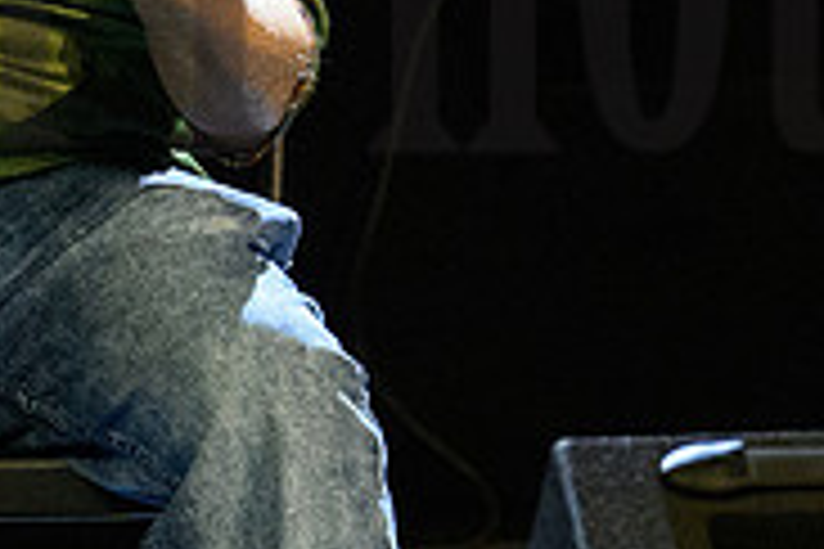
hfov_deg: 2.2
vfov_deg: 1.4
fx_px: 21811
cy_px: -83
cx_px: 5
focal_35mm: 953
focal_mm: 200
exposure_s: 1/400
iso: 12800
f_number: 4
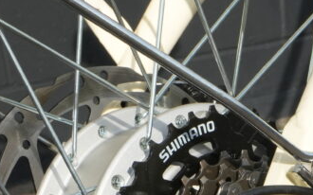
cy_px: 354
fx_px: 996
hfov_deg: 17.4
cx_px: 316
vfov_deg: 10.5
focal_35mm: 117
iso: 400
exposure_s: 1/80
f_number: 16
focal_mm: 21
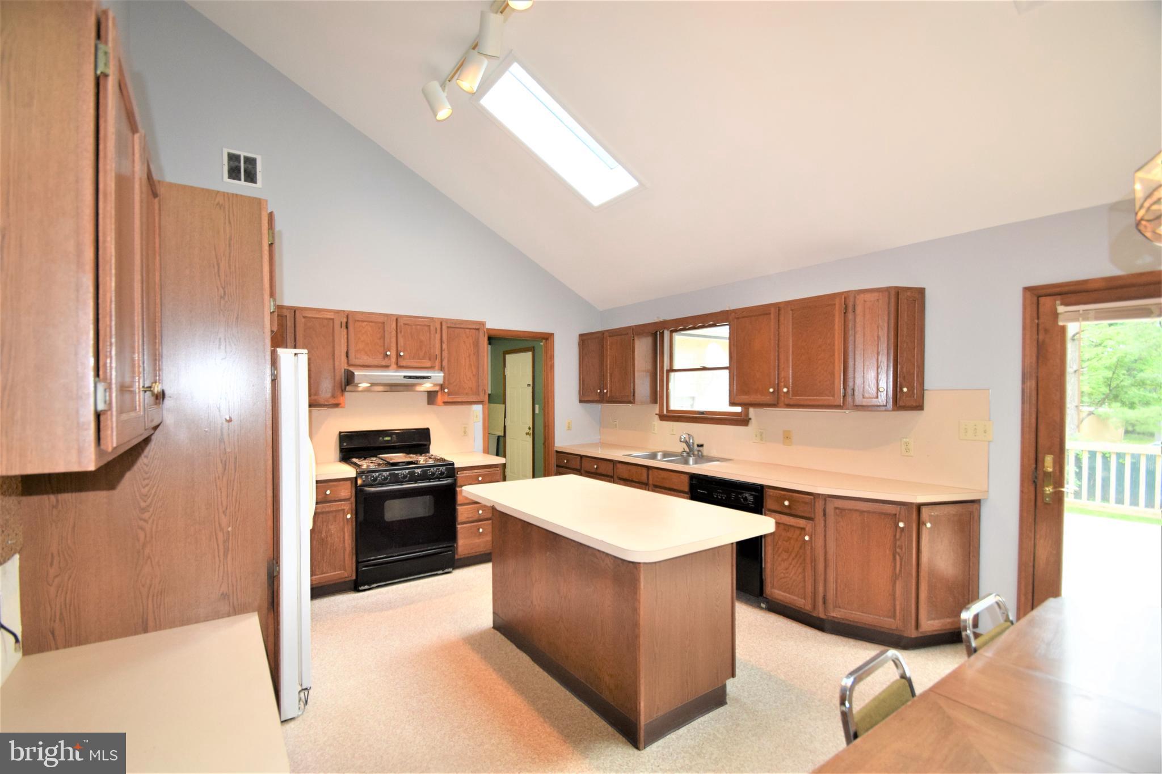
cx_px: 581
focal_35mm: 15
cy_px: 387
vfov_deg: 77.3
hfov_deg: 100.4
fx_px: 484
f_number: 5
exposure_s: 1/100
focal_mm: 10
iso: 800
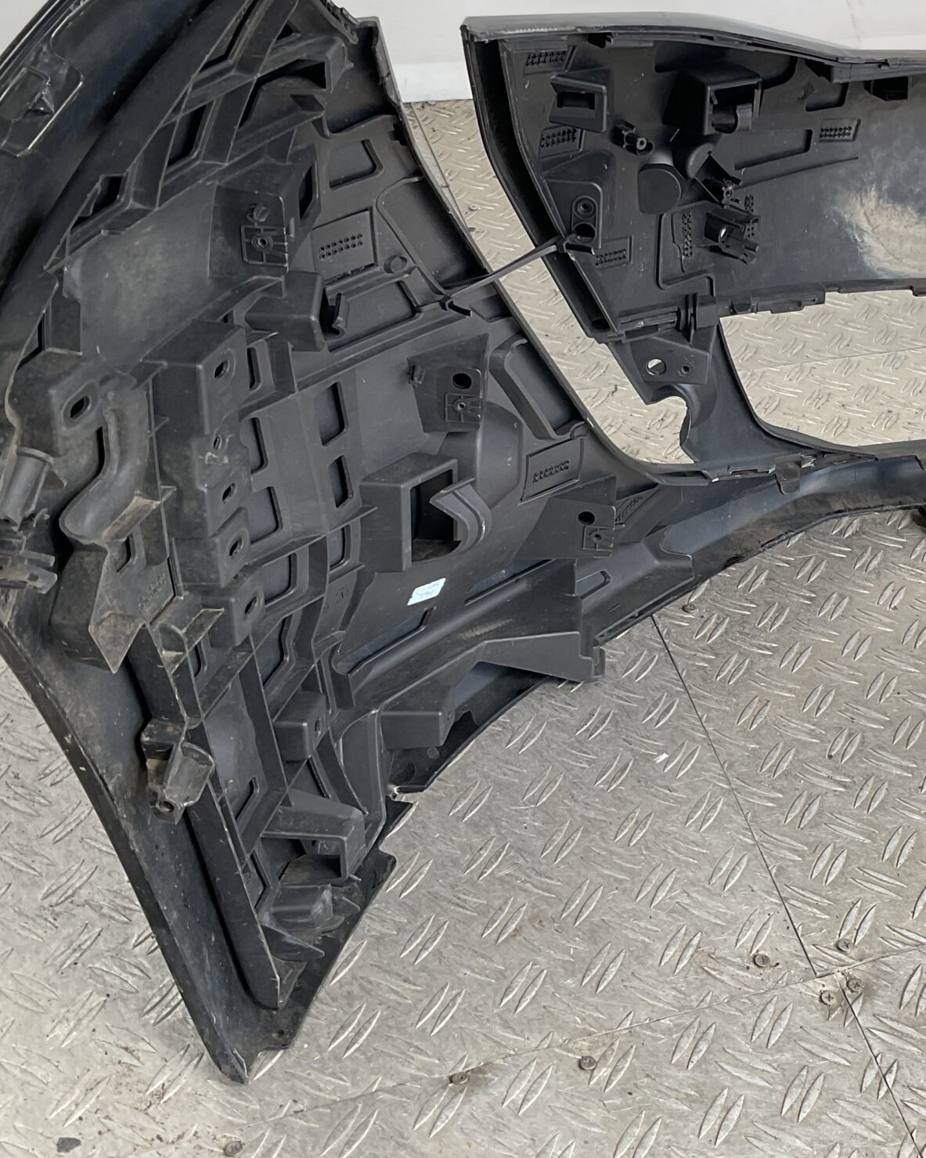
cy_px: 456
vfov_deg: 37.9
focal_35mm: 49
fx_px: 1679
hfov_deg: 29.7
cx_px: 808
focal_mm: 3
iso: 16
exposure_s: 1/137
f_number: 1.8
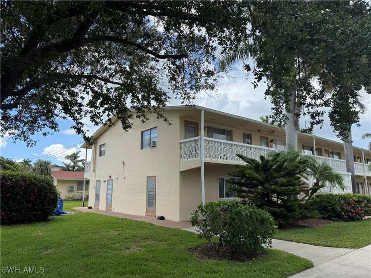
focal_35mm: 24
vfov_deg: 56.8
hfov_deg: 71.6
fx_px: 257
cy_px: 139
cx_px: 186
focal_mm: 6.76
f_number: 1.78
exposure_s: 1/1923
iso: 80
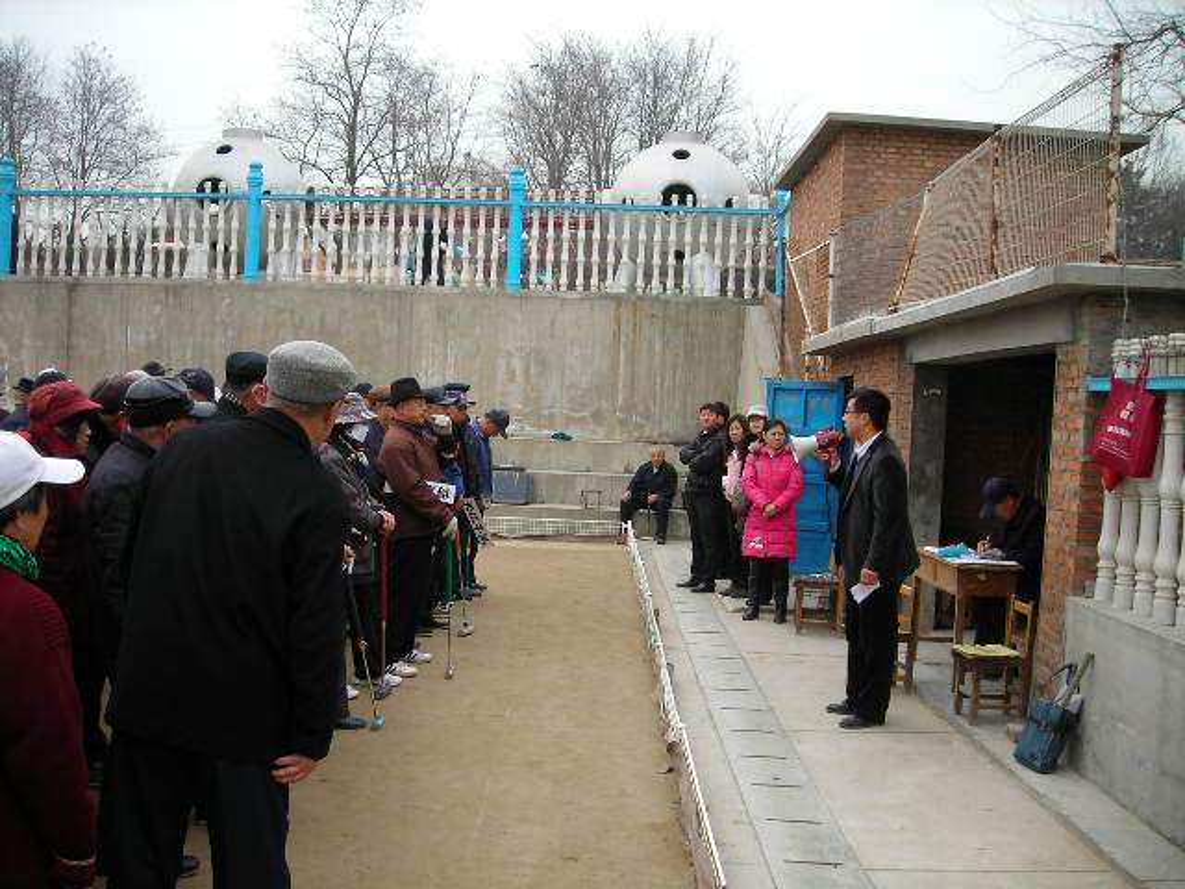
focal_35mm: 38
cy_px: 444
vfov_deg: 37.7
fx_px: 1301
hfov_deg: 49.0
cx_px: 592
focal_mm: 6.3
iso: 50
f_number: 3.2
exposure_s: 1/61.8
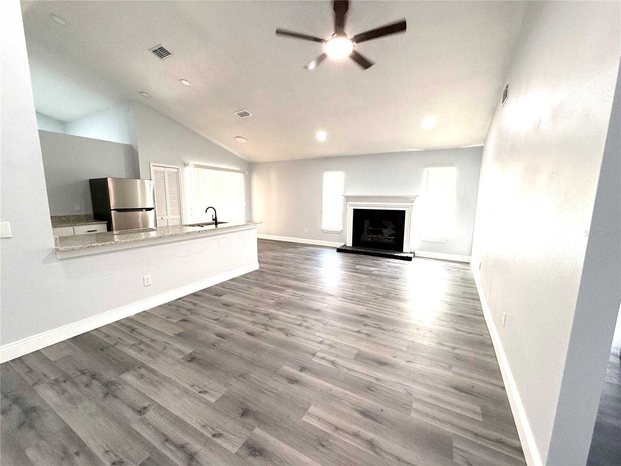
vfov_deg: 85.7
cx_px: 310
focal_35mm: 14
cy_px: 233
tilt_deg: -9.2
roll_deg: -1.0
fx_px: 251
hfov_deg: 102.1
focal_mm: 2.22
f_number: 2.2
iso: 250
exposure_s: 1/120
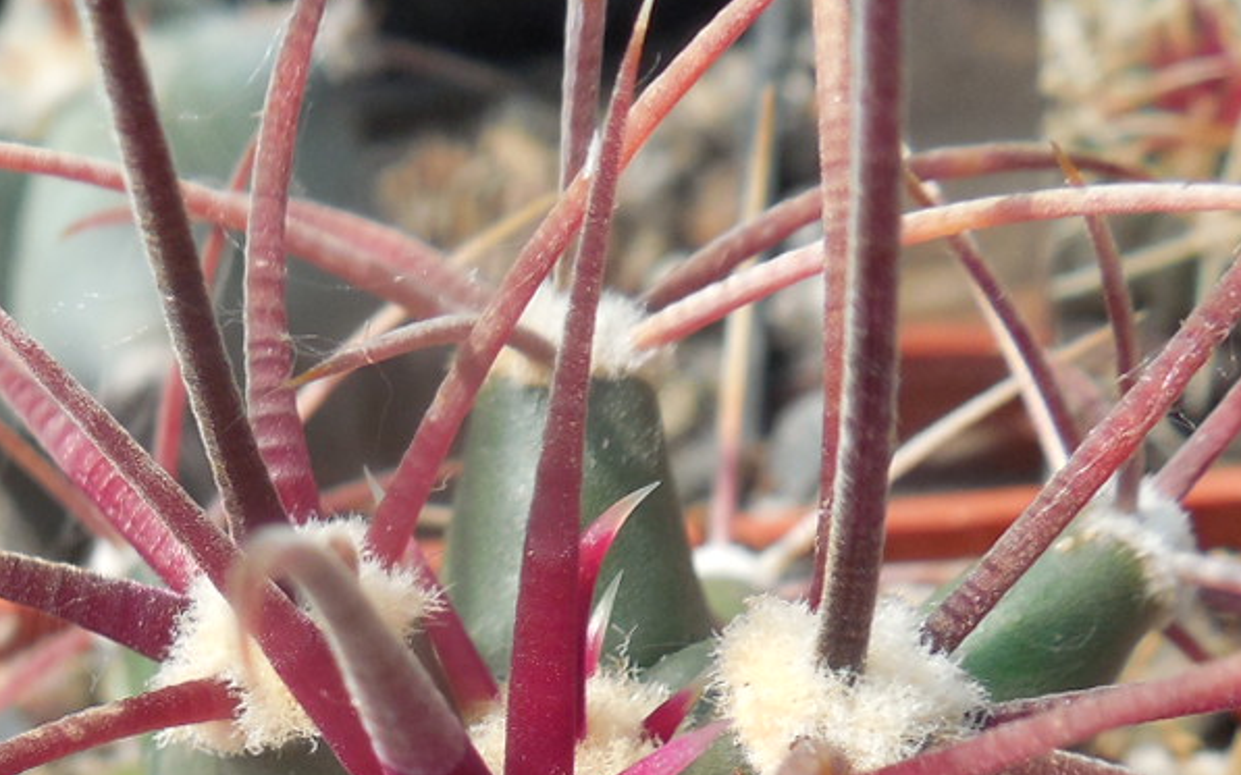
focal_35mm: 88
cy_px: 1116
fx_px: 2976
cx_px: -35
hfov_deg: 22.5
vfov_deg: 14.0
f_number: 3.6
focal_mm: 5.6
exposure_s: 1/400
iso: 125
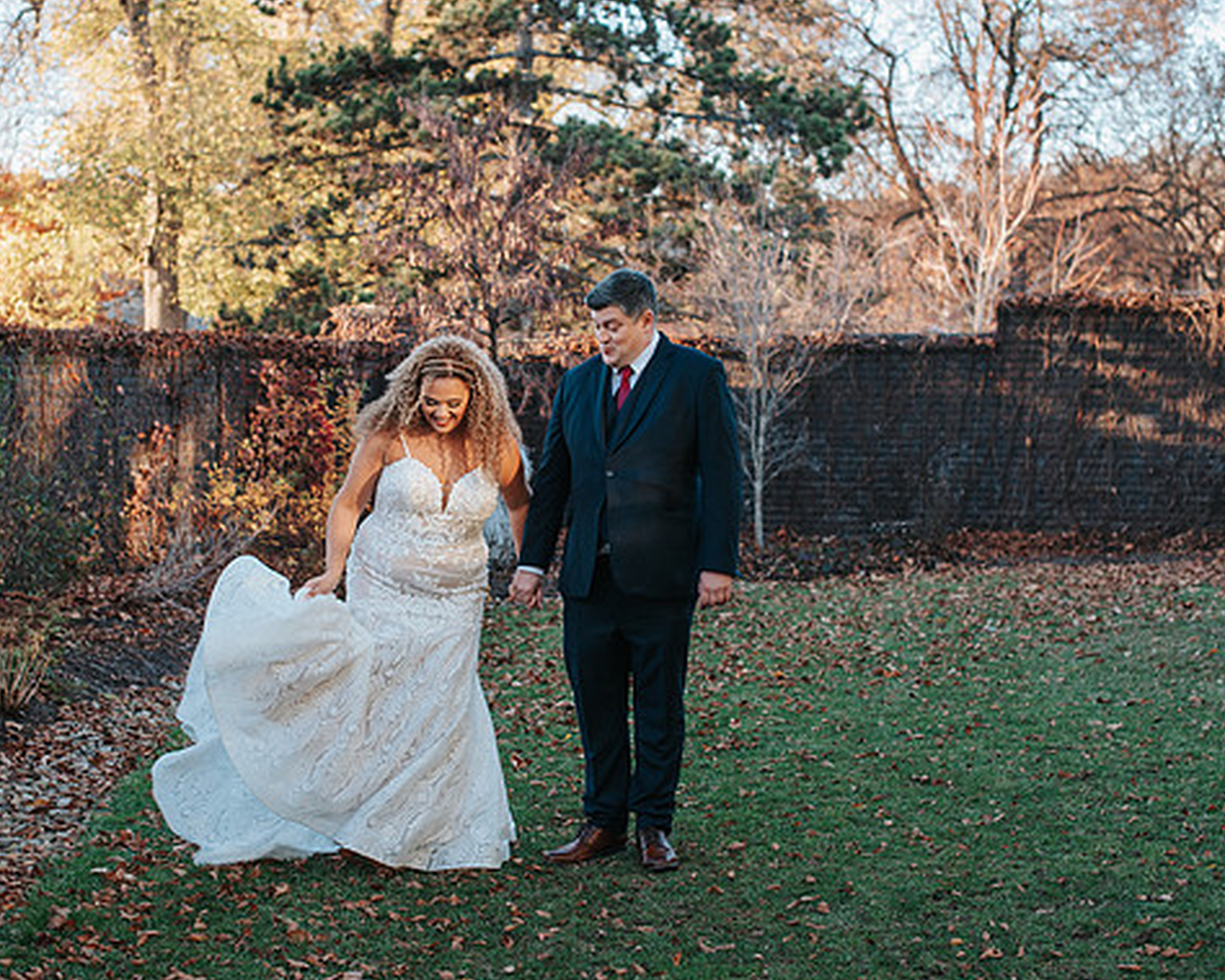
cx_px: 512
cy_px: 485
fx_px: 2175
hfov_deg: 31.4
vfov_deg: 25.4
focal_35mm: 60
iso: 800
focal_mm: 50
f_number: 3.2
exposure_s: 1/500
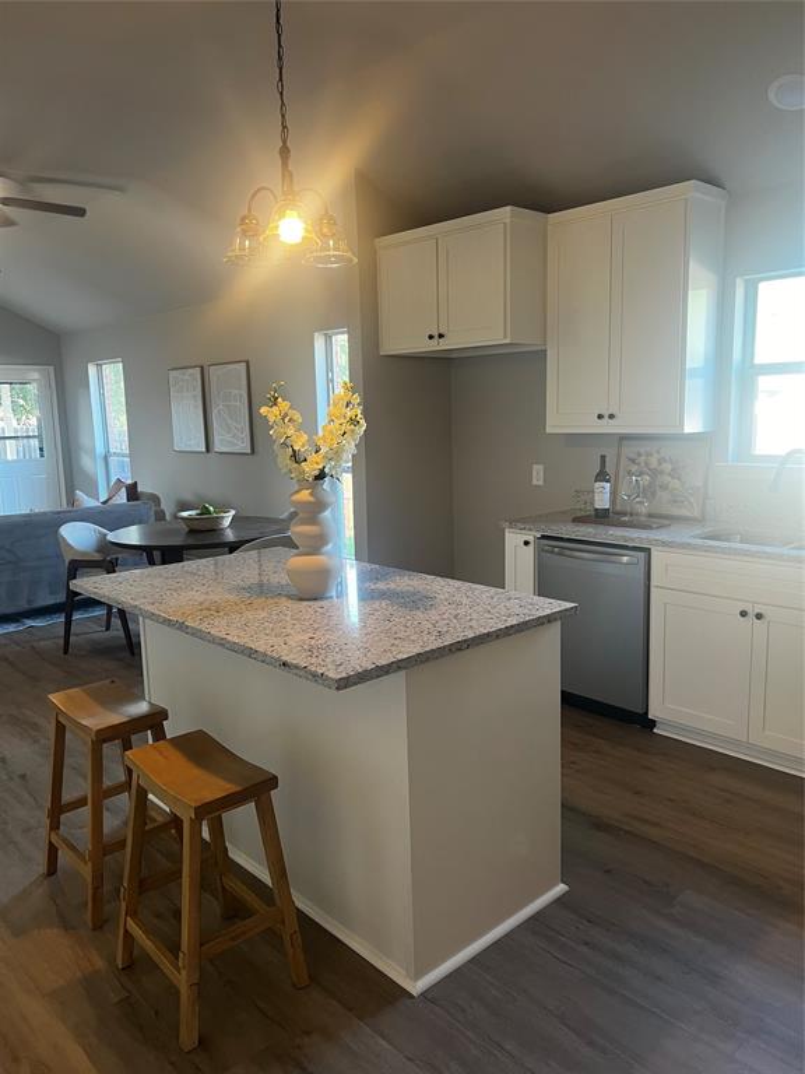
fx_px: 806
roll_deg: +2.1
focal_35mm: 26
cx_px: 402
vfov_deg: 67.3
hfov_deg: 53.1
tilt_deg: -8.3
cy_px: 537
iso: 100
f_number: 1.5
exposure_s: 1/60
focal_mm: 5.7
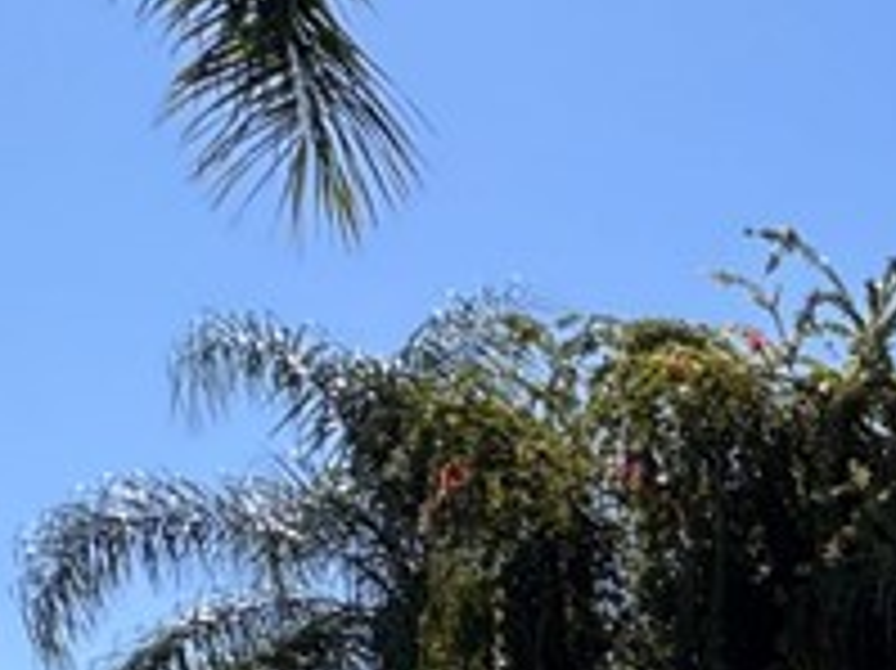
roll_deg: -0.3
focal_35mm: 72
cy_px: 1075
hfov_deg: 16.3
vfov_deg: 17.7
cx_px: 2008
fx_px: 1863
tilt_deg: -1.9
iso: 50
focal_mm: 2.22
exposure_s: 1/1299
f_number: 2.2
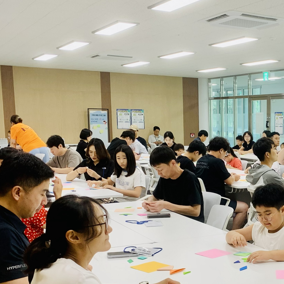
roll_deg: -0.9
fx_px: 520
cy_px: 212
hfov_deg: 28.9
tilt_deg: -9.8
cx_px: 276
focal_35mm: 56
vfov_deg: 30.1
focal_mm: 4.25
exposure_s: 1/120
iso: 64
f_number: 1.8
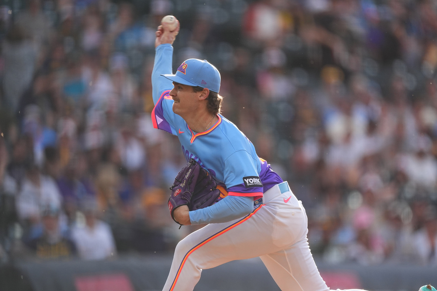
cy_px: 146
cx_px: 218
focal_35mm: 600
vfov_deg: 2.3
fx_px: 7281
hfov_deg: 3.4
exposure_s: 1/3200
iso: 1000
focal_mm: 600
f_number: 4
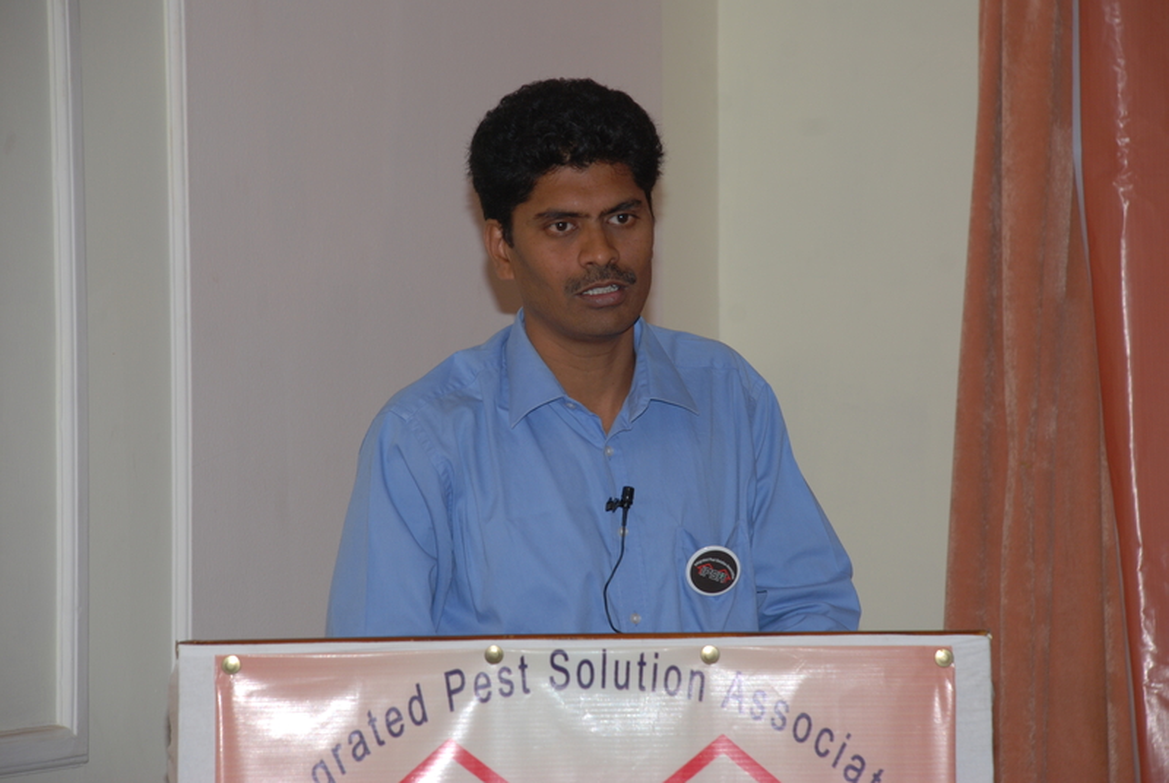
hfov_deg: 12.2
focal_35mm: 168
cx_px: 584
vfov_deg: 8.2
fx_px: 5463
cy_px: 392
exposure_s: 1/125
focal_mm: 112
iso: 200
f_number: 9
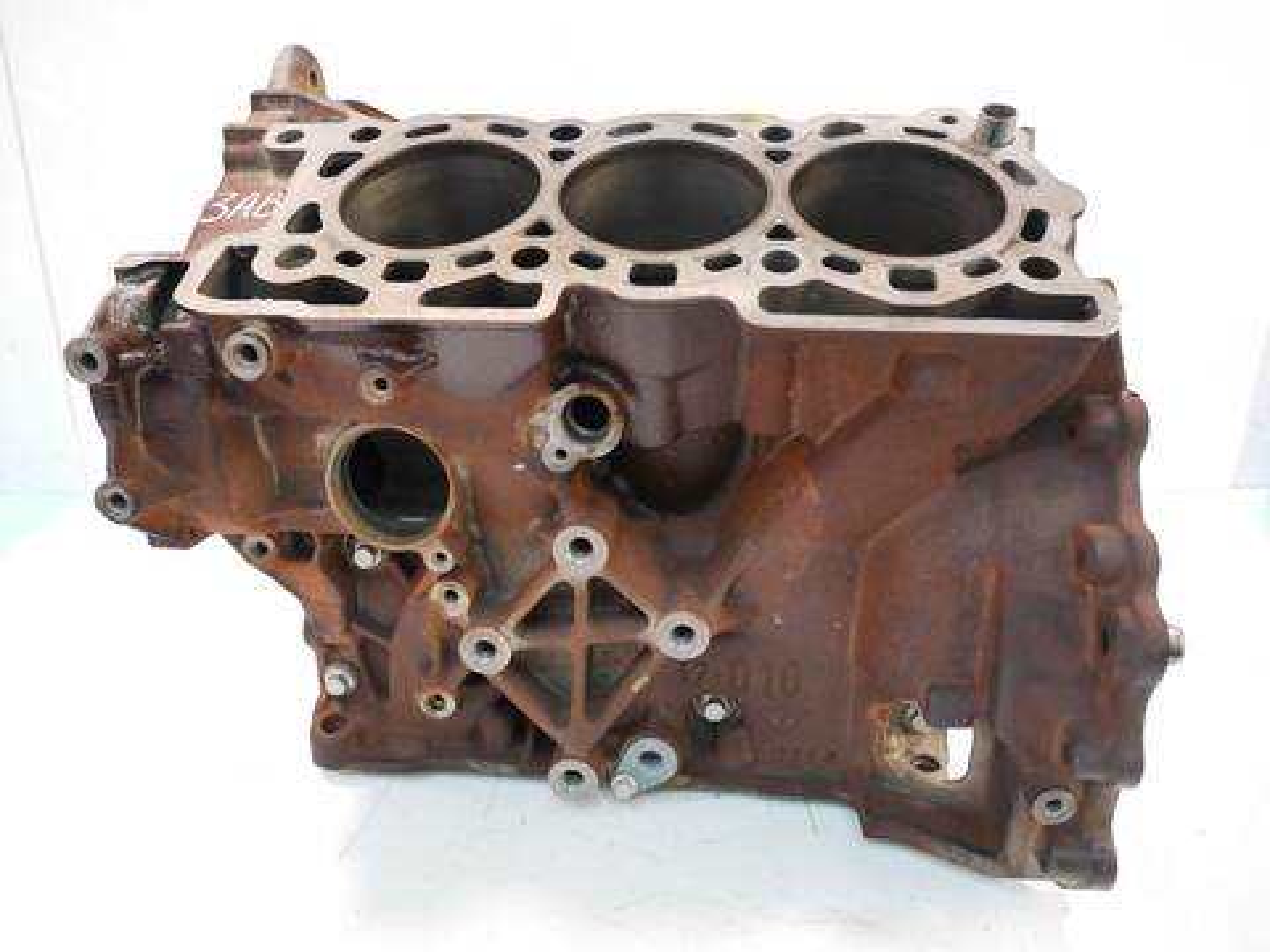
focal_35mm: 24
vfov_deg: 56.8
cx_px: 635
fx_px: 881
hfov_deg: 71.6
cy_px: 476
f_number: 3.5
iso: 1250
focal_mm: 12
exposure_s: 1/60
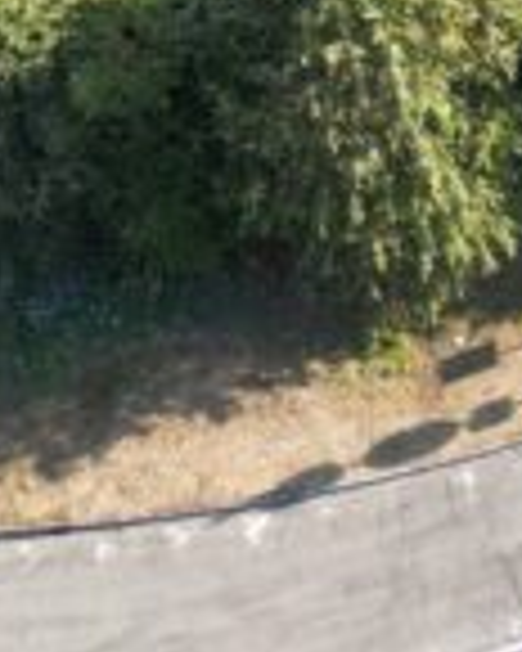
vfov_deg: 10.3
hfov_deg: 9.1
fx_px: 3186
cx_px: 806
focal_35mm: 165
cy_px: -854
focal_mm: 6.72
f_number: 1.7
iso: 120
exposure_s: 1/400
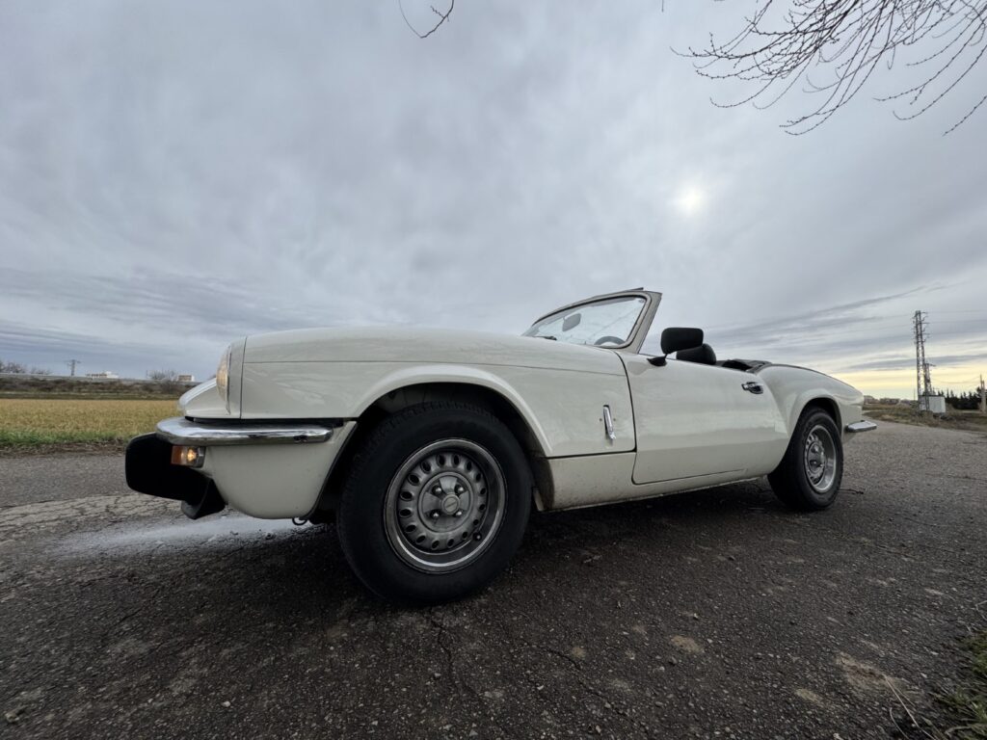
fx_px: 399
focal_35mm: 14
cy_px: 370
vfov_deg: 85.7
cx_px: 494
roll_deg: -1.1
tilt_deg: +4.6
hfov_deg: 102.1
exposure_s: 1/1143
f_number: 2.2
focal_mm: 2.22
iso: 40
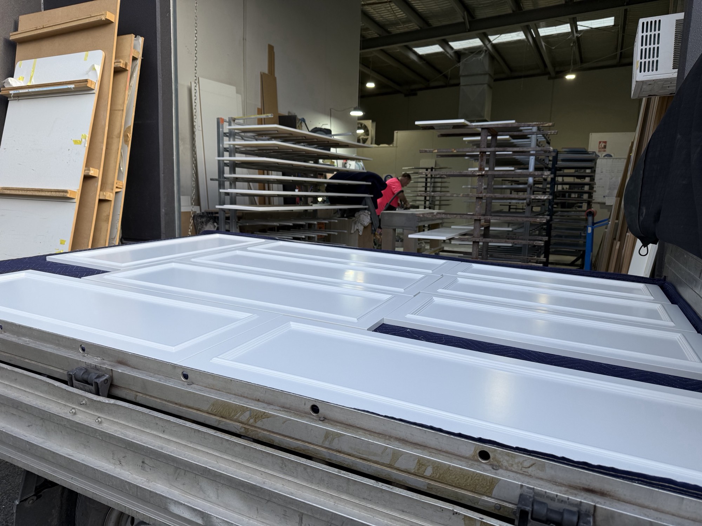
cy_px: 263
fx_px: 487
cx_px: 351
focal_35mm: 24
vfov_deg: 56.8
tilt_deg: -8.6
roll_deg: -2.2
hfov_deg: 71.6
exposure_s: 1/780
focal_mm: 6.76
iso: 80
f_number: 1.78
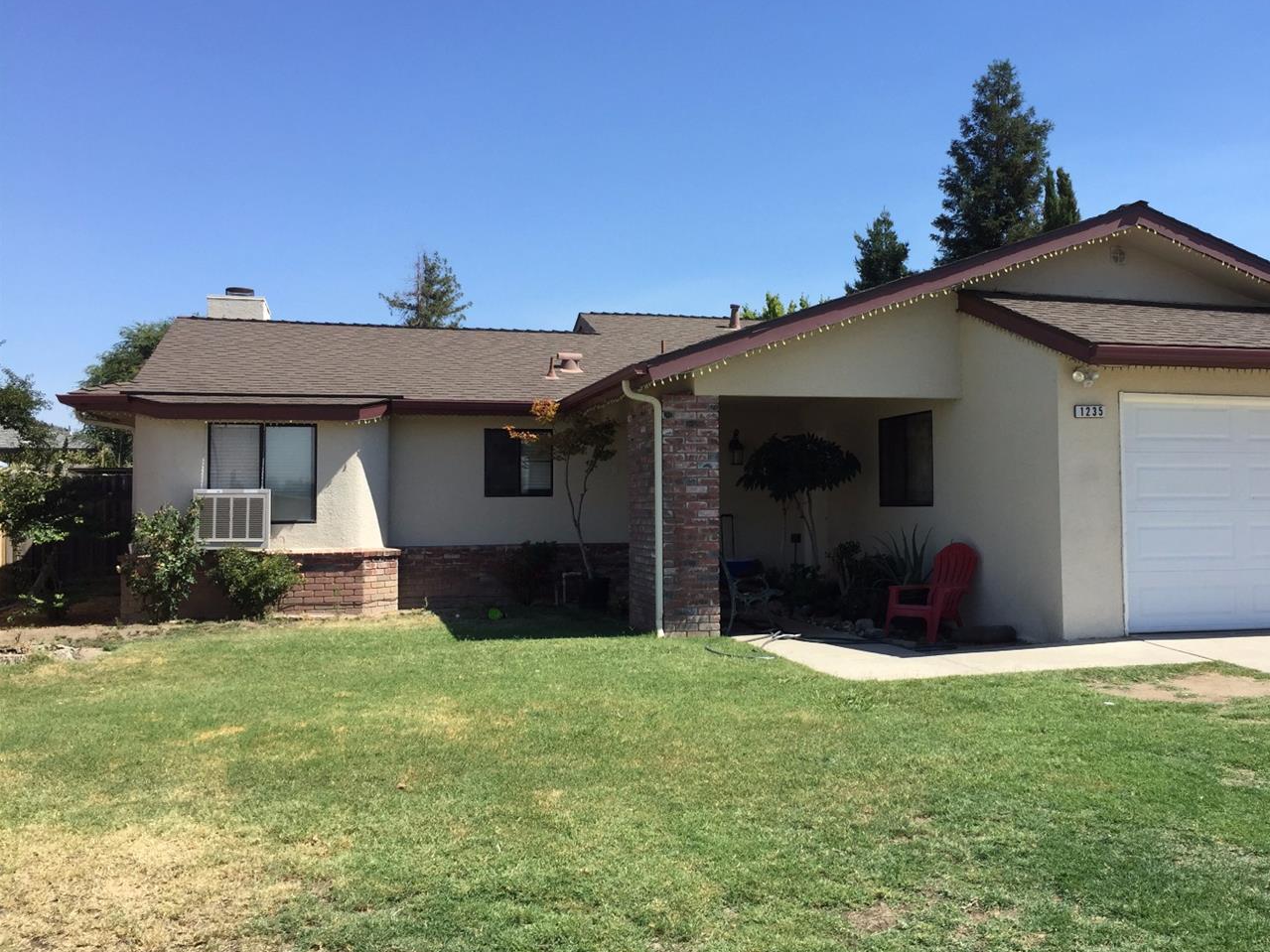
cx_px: 744
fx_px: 1247
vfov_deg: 41.8
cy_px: 454
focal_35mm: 34
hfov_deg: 53.7
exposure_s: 1/1522
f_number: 2.2
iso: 32
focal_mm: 4.15
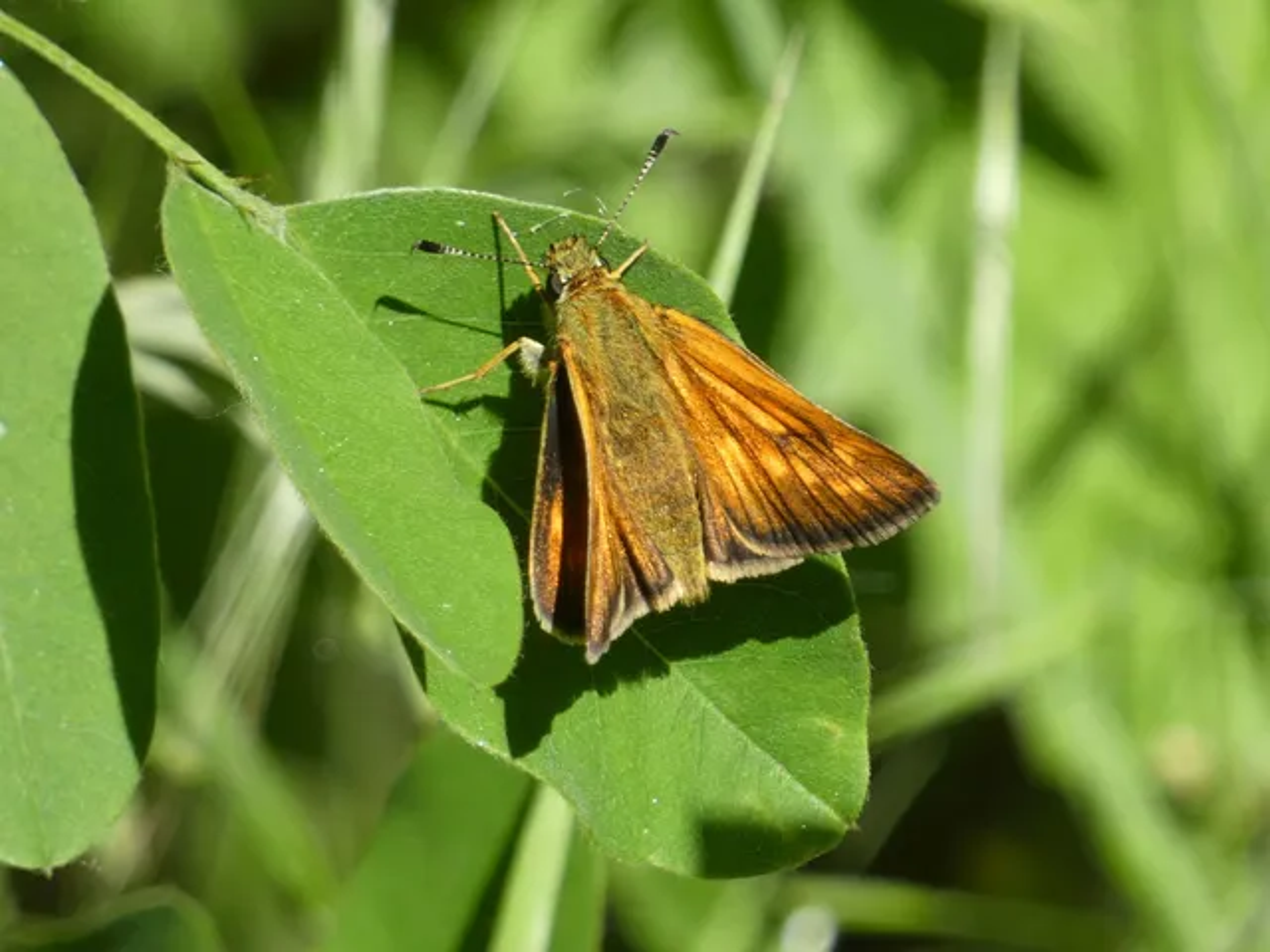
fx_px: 16143
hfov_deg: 4.5
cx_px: 635
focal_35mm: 440
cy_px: 476
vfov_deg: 3.4
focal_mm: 78.8
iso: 80
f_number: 5.6
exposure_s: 1/200
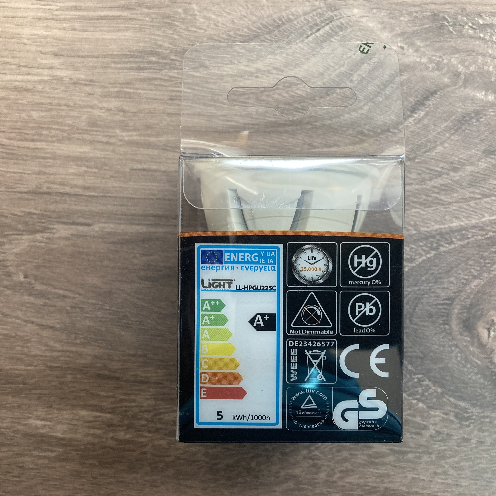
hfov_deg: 48.4
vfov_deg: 48.5
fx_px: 551
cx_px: 238
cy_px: 247
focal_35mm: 34
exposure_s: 1/50
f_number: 1.8
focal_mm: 3.99
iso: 64
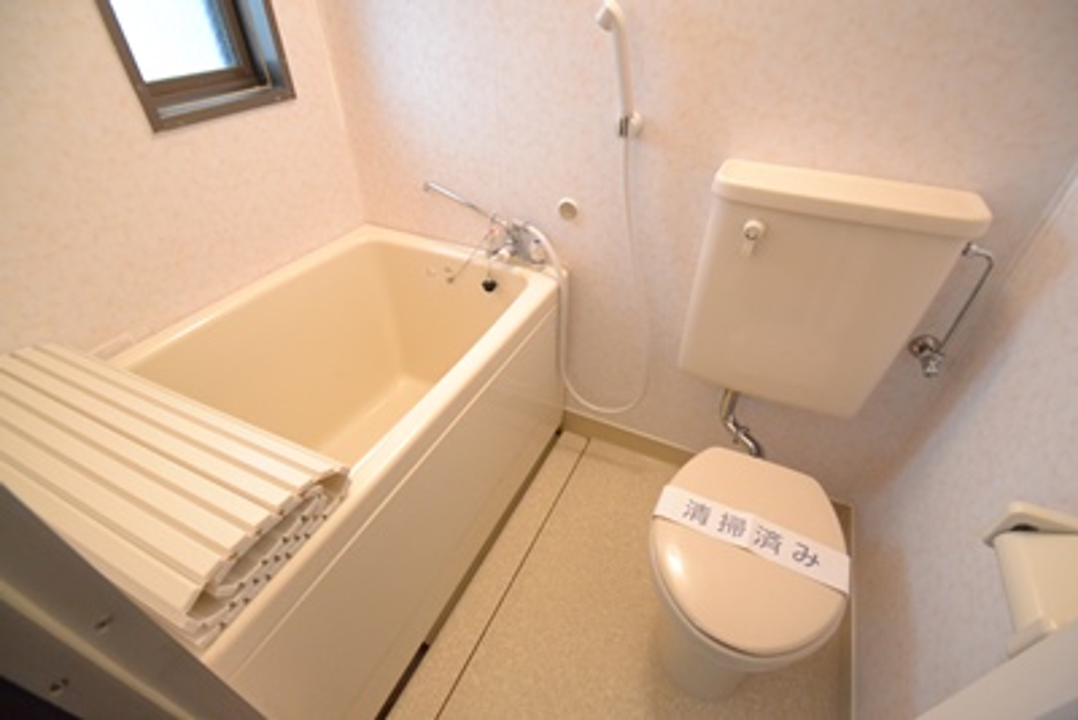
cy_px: 360
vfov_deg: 77.4
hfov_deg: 100.4
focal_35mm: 15
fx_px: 449
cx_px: 539
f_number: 4
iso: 3200
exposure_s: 1/60
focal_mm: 10
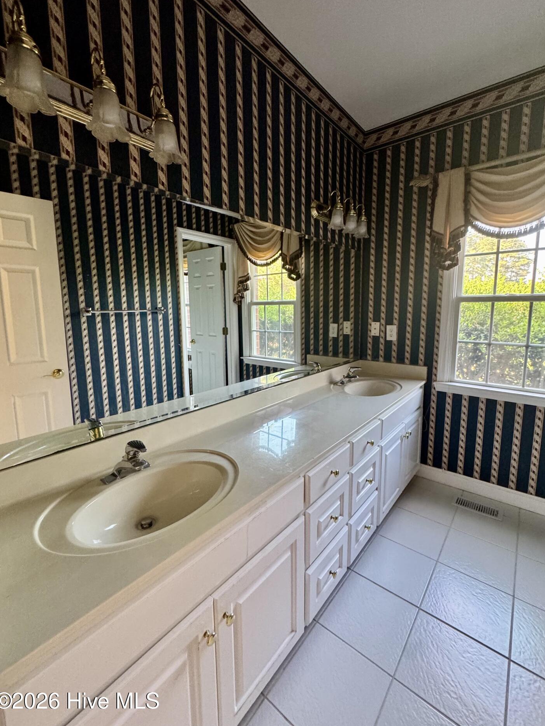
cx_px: 285
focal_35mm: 15
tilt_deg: -7.0
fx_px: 315
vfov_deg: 98.1
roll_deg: +0.4
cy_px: 348
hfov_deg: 81.7
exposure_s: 1/60
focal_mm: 2.22
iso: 400
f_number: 2.2
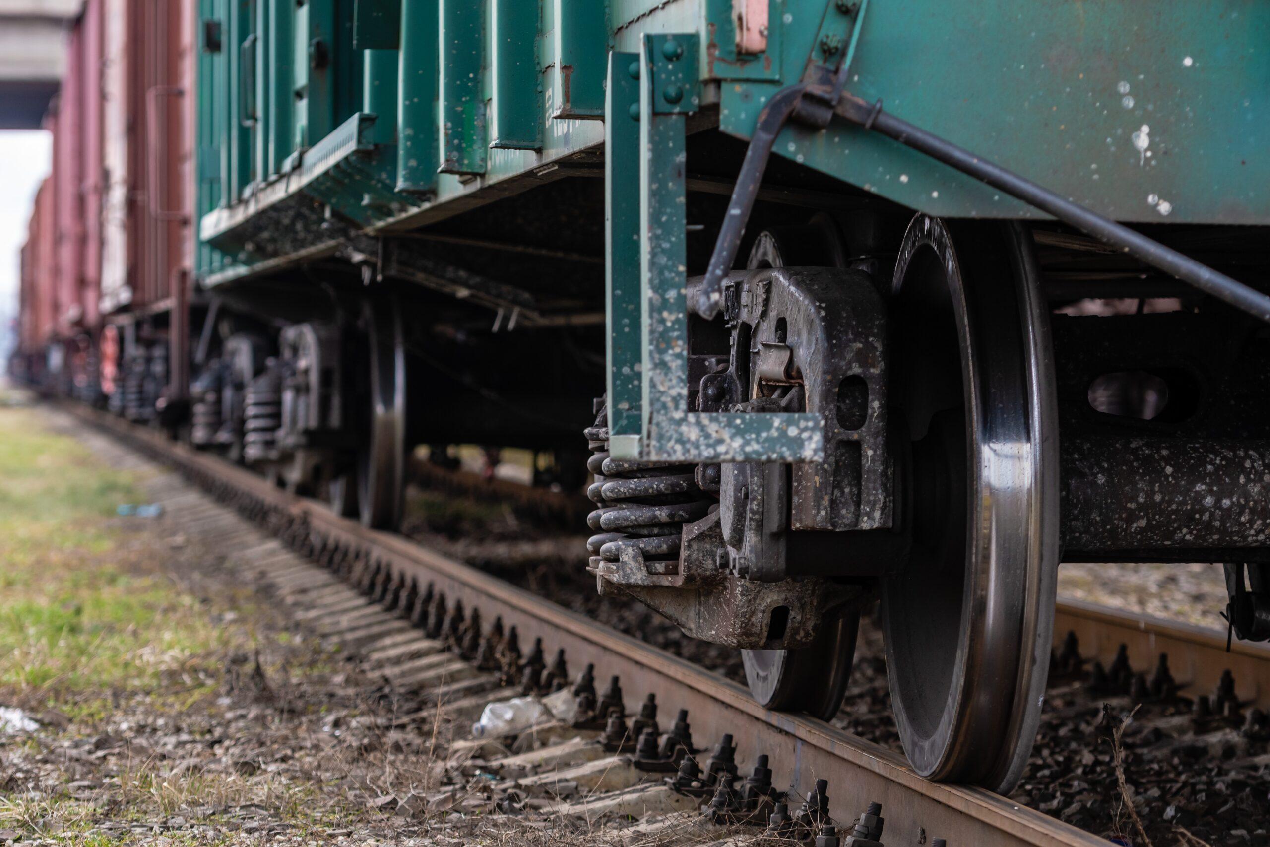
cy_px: 424
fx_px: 5292
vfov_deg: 9.1
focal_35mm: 150
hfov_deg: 13.7
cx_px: 635
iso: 200
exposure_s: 1/250
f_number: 4.5
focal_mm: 100
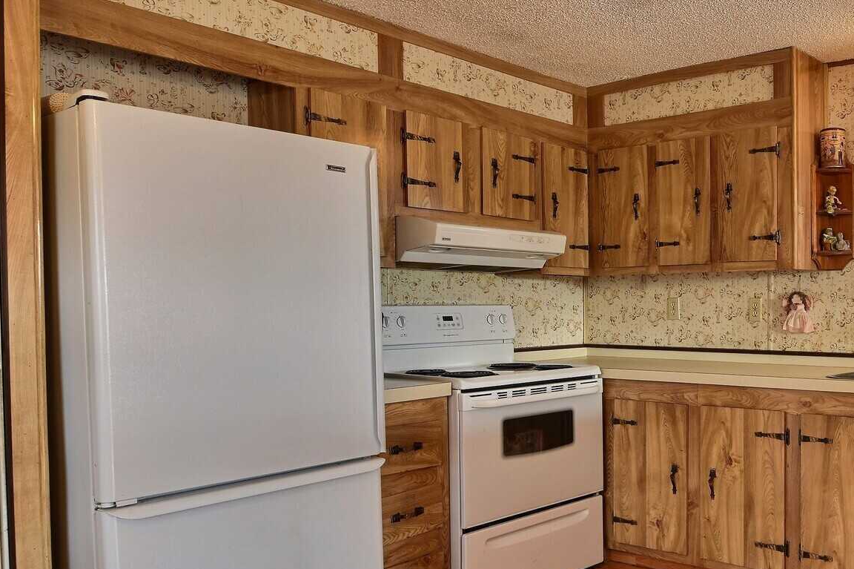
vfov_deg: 38.9
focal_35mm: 34
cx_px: 721
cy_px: 327
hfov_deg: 51.3
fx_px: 803
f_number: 9
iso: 400
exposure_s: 1/2
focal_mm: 13
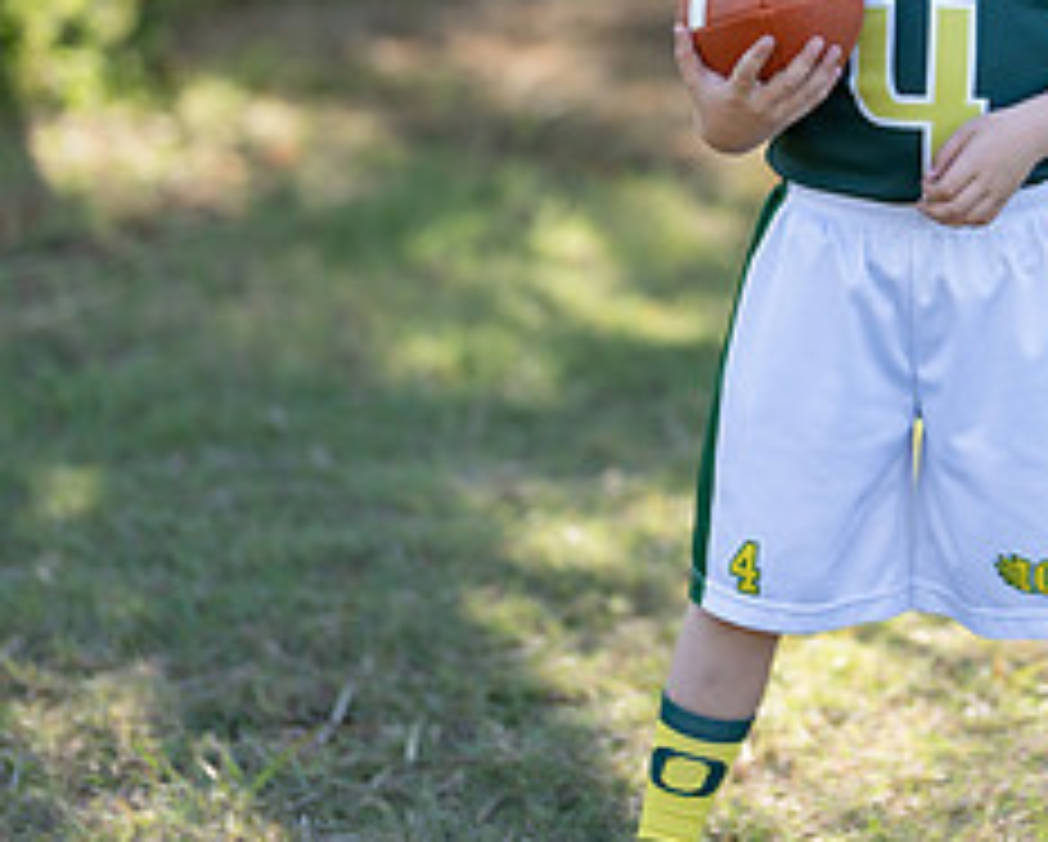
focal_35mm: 125
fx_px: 3882
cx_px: 945
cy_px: 167
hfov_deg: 15.2
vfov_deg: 12.3
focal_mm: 50
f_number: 1.2
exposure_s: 1/1250
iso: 100
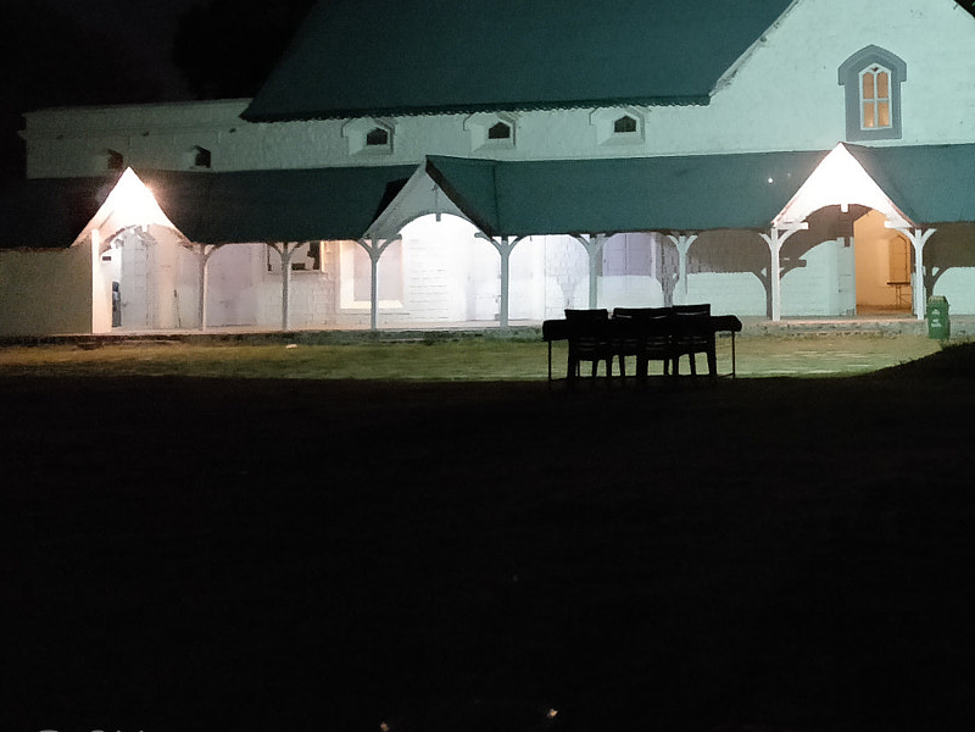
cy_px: 187
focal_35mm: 48
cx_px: 817
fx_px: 1352
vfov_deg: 29.8
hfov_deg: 37.8
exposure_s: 1/17
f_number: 1.7
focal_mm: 4.1
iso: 5000
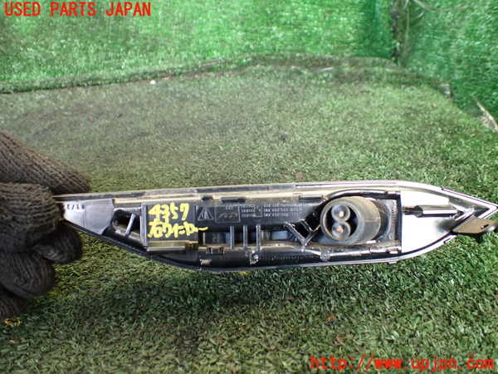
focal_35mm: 30
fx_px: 432
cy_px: 187
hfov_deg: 60.0
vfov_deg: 46.8
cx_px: 249
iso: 400
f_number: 2.3
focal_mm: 5.4
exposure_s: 1/125
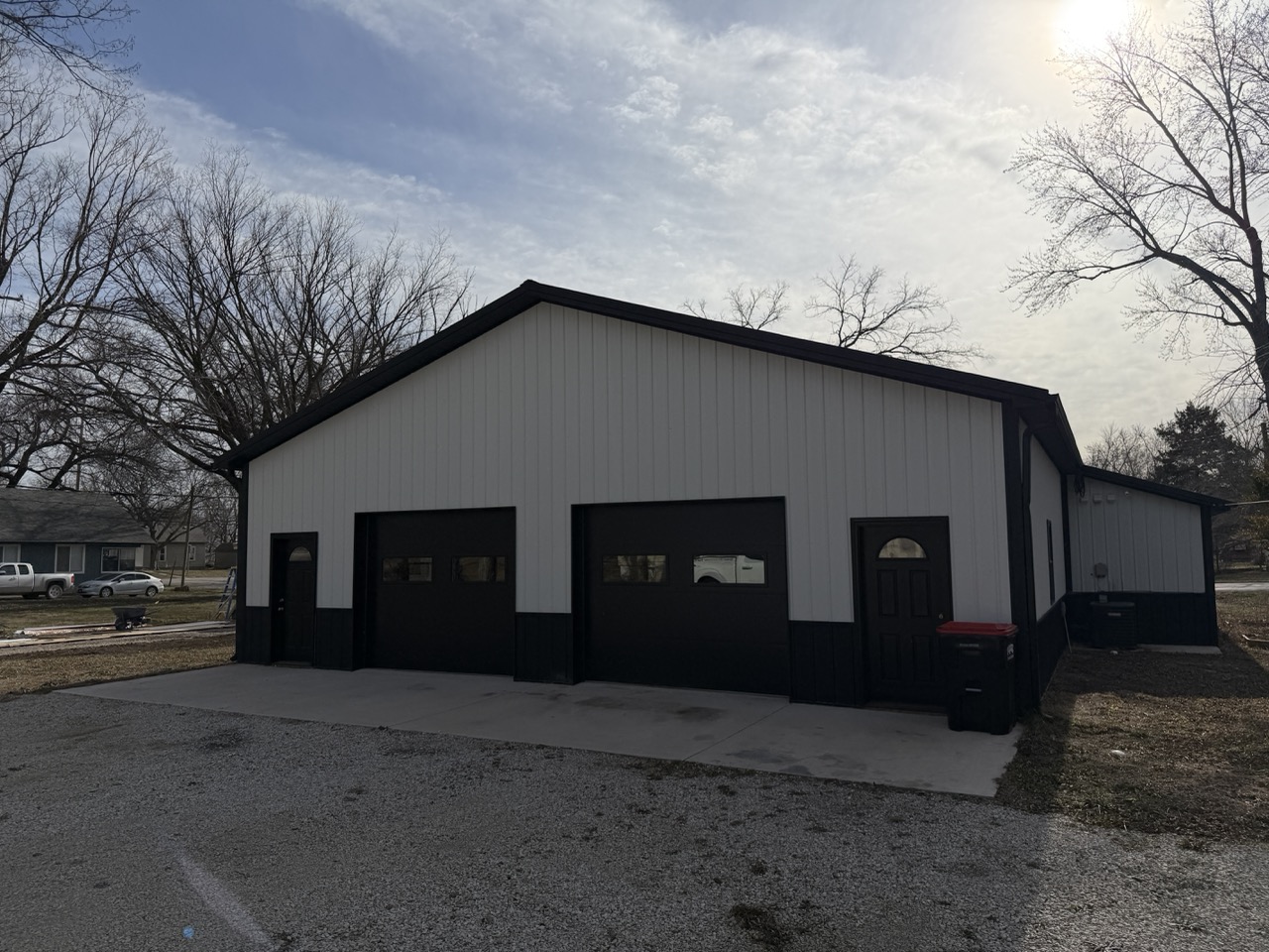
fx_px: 880
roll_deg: +0.0
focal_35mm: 24
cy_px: 476
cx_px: 634
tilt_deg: +4.5
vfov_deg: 56.8
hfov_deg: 71.6
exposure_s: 1/32258
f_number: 1.78
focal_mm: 6.76
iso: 80
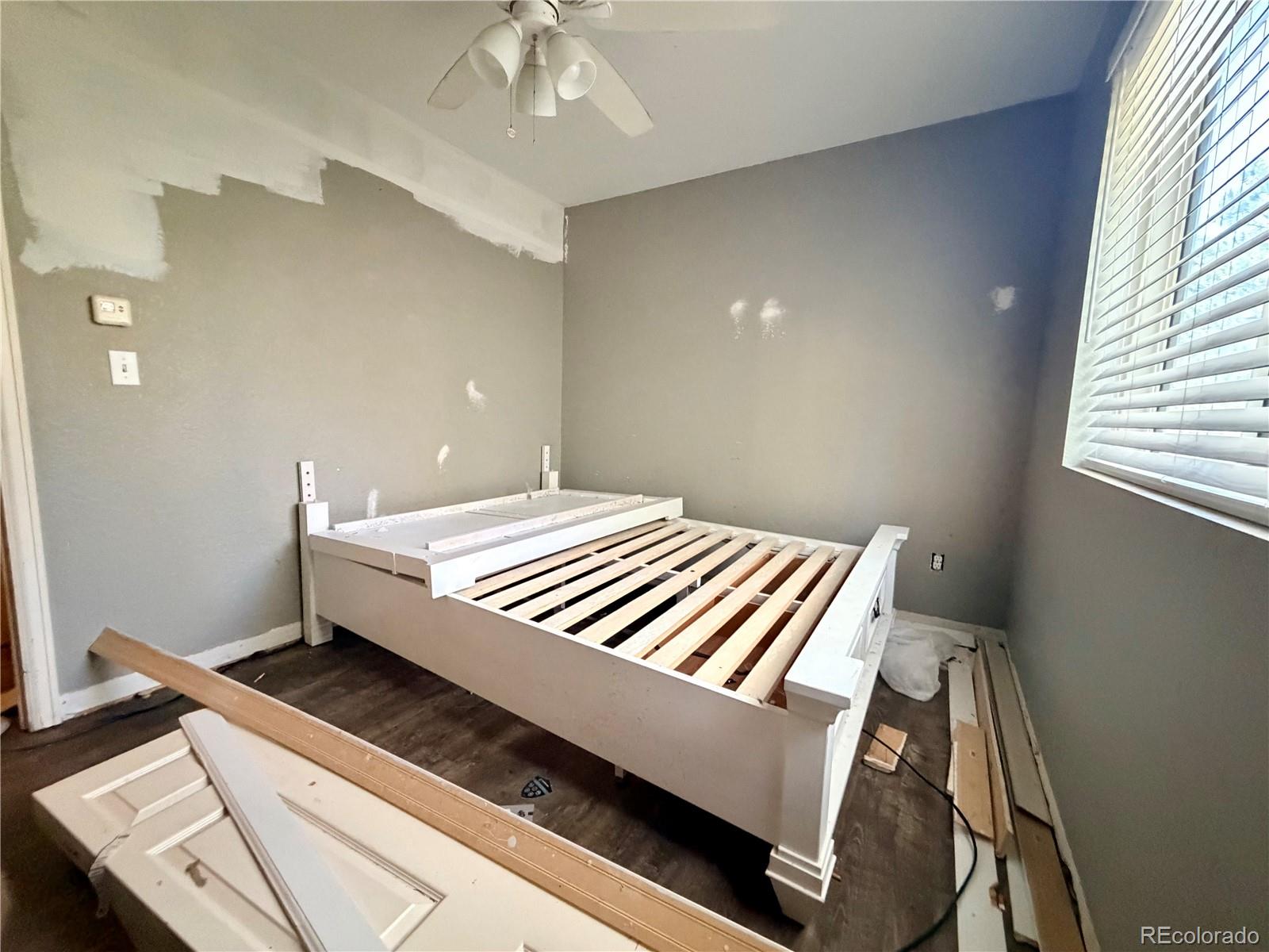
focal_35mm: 14
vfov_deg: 85.7
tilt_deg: -6.8
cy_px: 476
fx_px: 513
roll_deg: -1.3
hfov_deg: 102.1
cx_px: 634
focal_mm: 2.22
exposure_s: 1/60
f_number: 2.2
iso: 1000
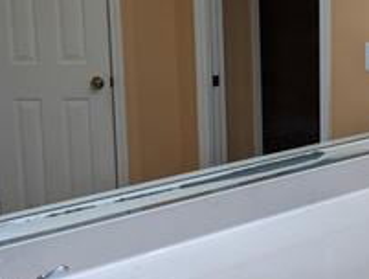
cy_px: 116
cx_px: 304
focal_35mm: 76
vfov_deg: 19.5
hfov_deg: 25.1
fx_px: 813
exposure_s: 1/120
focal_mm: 6.9
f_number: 1.68
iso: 33
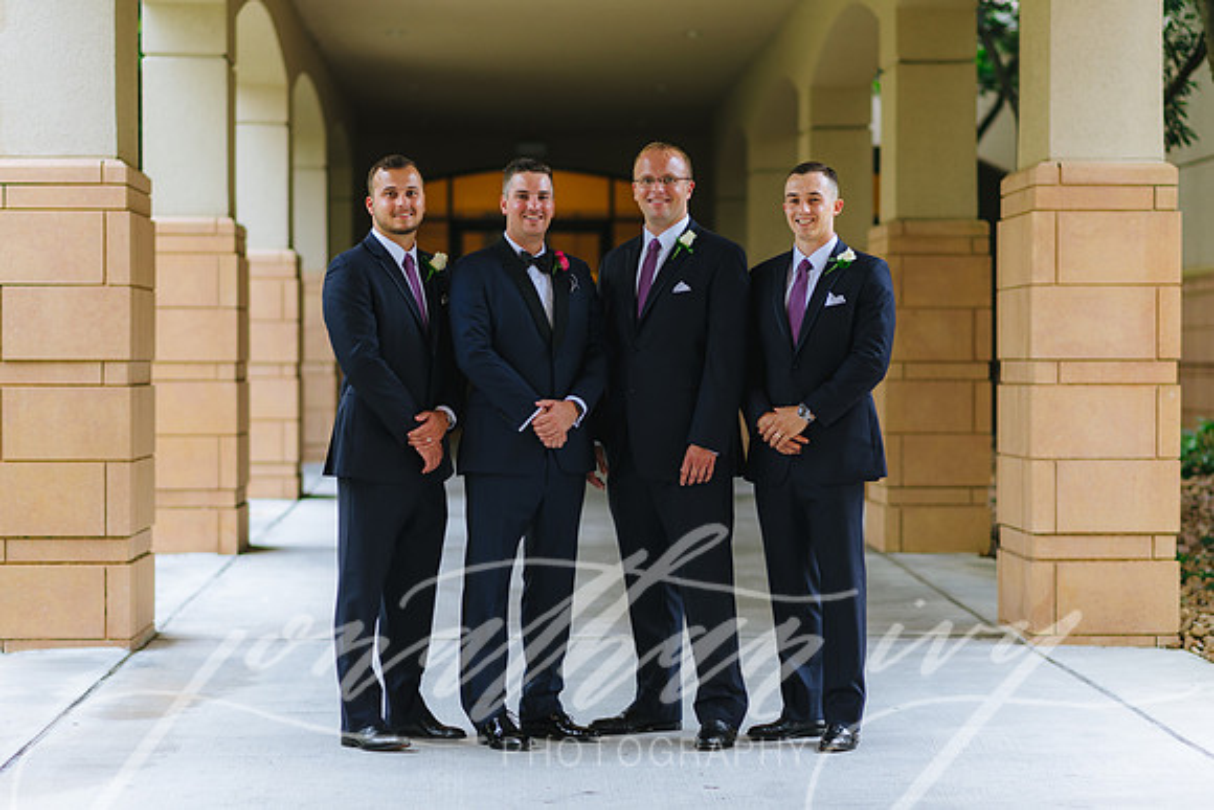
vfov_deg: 14.6
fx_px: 3152
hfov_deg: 21.8
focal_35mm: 93
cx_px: 667
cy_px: 409
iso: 400
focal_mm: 85
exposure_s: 1/160
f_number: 2.2
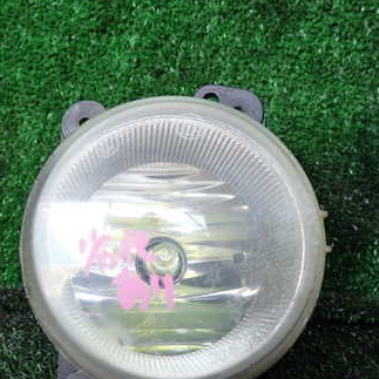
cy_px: 232
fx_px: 508
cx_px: 169
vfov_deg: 40.7
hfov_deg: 40.9
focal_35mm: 41
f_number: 2
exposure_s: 1/60
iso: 125
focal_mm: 4.5
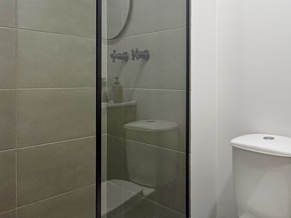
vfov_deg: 46.4
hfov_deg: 52.9
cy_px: 83
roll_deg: -0.3
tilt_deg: -0.1
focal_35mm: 30
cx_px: 260
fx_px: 252
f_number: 2.2
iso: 160
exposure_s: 1/99
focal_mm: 2.22
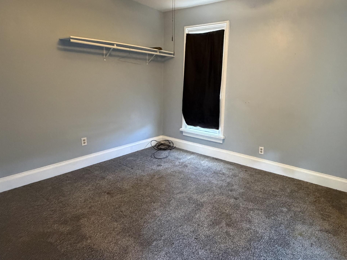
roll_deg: -3.1
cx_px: 215
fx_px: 221
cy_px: 114
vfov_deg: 60.9
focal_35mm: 22
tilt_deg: -9.0
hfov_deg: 75.1
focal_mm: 2.22
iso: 1000
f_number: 2.2
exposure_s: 1/60
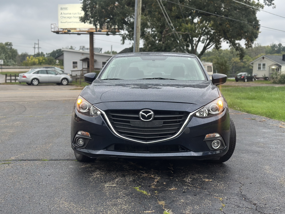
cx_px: 143
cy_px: 105
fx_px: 403
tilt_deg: -4.9
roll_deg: -0.4
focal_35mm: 49
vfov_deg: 29.7
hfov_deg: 38.9
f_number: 1.78
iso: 250
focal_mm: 6.86
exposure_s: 1/60
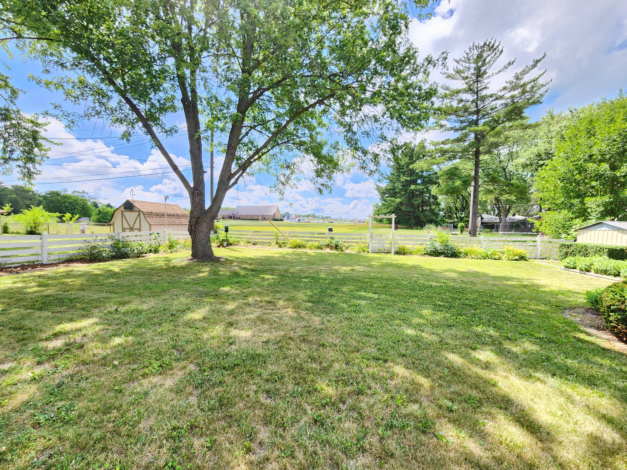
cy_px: 235
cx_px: 314
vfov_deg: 89.9
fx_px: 235
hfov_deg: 106.2
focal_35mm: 13
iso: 50
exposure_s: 1/263
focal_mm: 2.2
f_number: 2.2
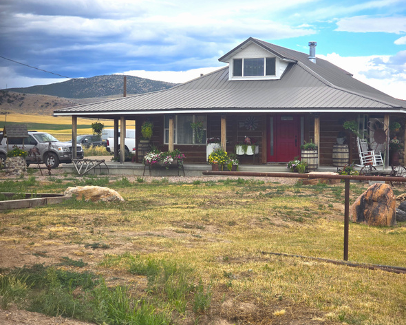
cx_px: 210
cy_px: 162
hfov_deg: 26.1
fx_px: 877
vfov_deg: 21.0
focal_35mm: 73
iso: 50
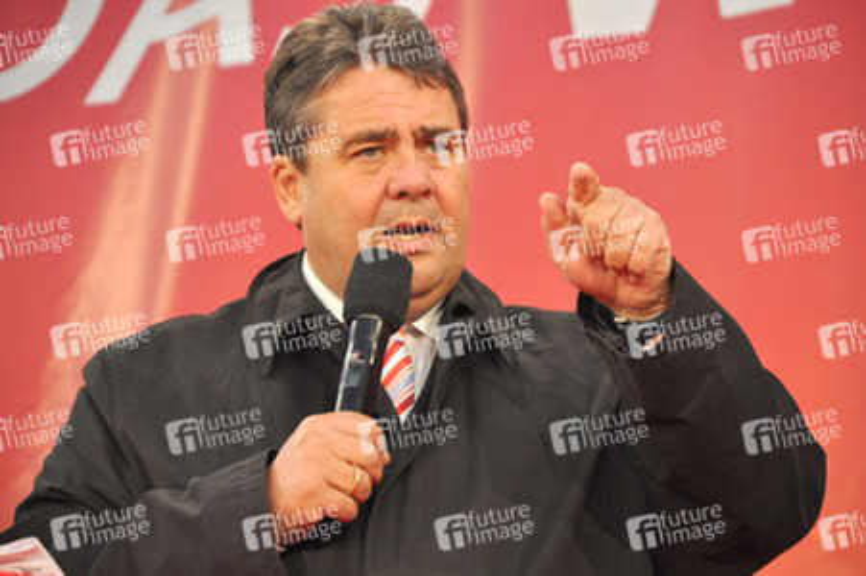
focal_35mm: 202
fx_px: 4868
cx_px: 433
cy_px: 288
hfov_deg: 10.2
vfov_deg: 6.8
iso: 720
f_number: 5.6
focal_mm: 135
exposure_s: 1/250
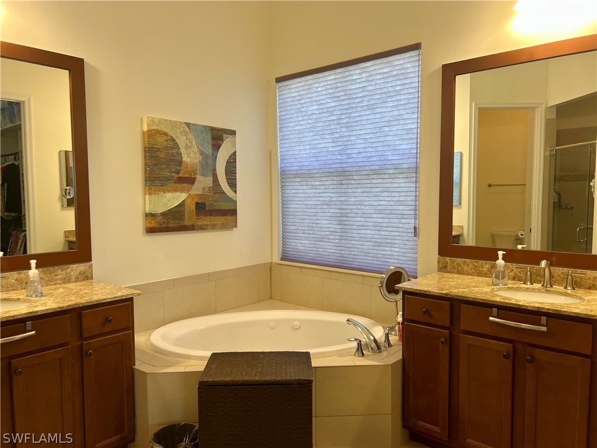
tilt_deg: -4.5
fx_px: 448
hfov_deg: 67.3
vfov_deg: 53.1
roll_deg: +0.2
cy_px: 224
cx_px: 298
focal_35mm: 26
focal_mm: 5.7
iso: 80
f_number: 1.5
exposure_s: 1/120
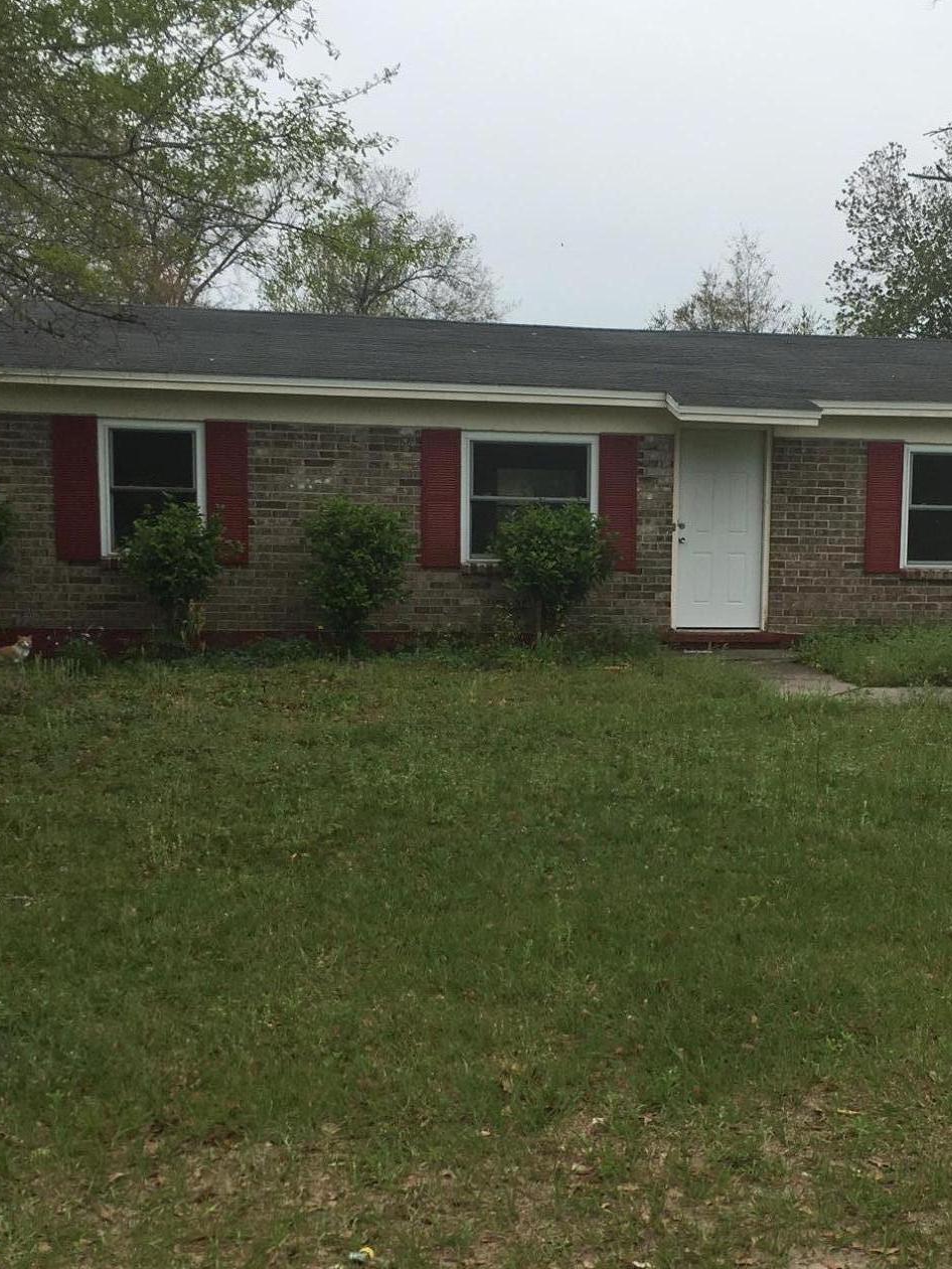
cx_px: 664
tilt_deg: -6.2
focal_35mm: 46
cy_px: 746
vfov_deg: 41.1
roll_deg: -1.6
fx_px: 1686
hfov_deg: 31.2
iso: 25
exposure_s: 1/1241
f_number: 2.2
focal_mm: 4.15
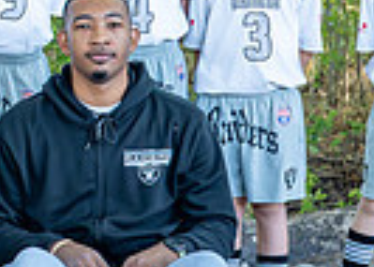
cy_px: -41
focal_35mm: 296
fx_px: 3144
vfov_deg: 4.9
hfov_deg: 6.7
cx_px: -150
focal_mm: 50
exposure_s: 1/640
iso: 1000
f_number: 4
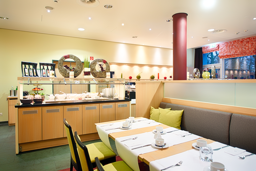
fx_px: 164
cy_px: 86
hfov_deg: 76.1
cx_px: 128
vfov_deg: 55.1
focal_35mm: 23
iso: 100
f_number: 4
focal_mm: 23
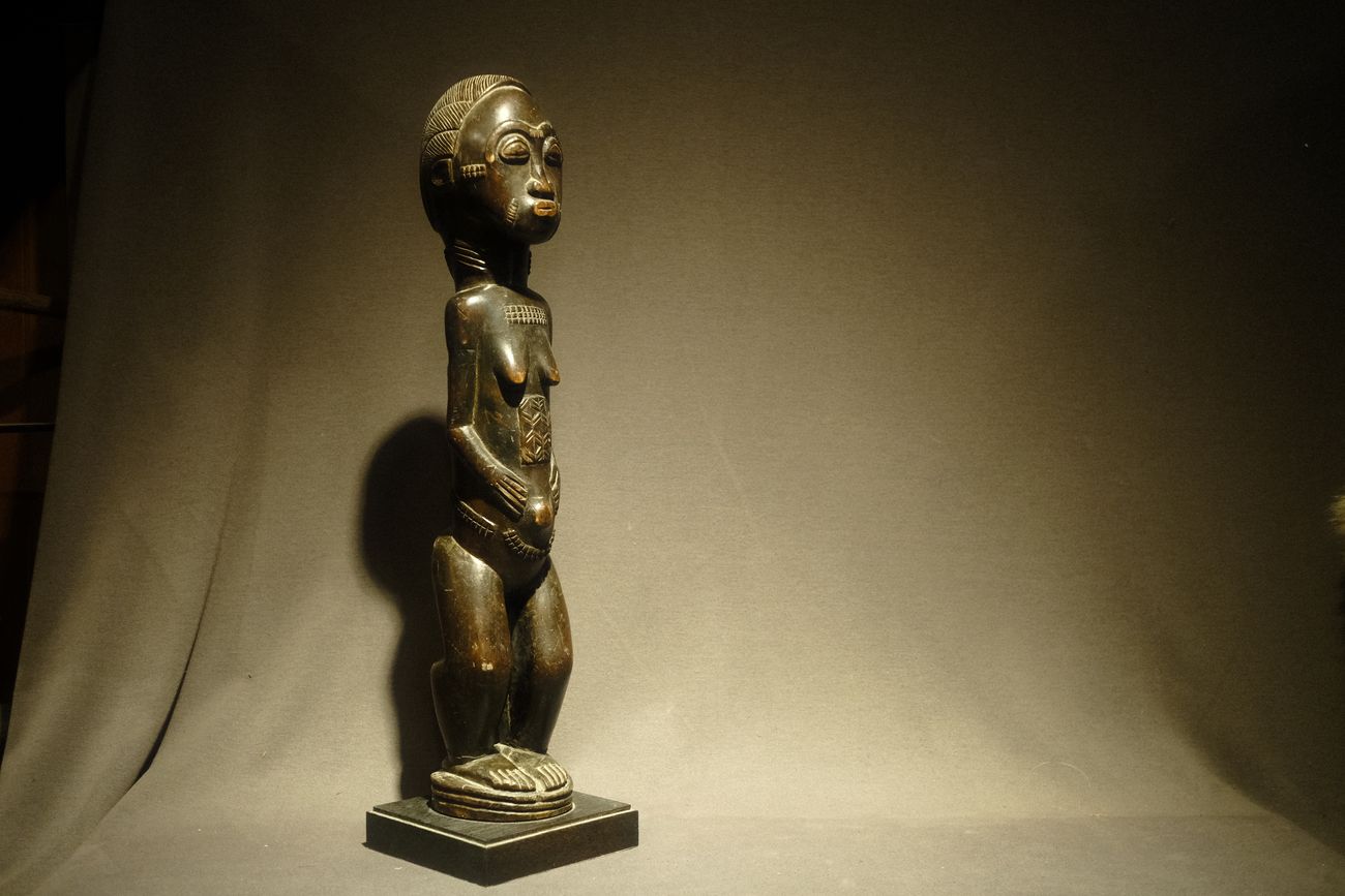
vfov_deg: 32.6
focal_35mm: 41
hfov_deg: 47.4
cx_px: 672
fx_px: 1532
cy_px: 448
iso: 2000
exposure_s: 1/100
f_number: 3.2
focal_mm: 27
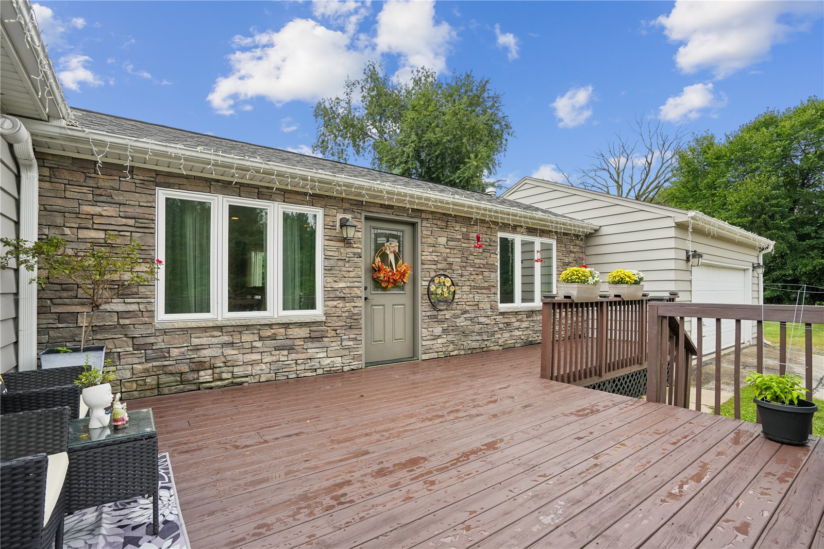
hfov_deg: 96.7
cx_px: 412
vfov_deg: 73.7
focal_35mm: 16
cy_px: 274
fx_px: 366
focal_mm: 16
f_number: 8
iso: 800
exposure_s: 1/1000
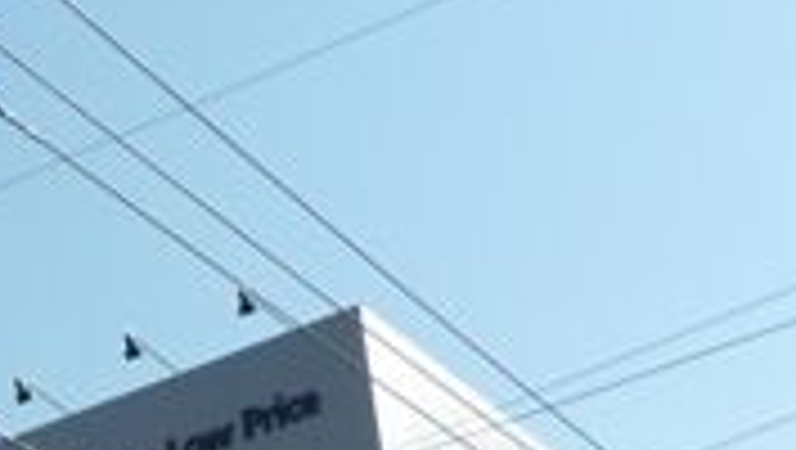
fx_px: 2599
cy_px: 603
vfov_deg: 9.7
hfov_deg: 16.9
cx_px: -63
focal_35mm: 123
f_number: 4
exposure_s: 1/800
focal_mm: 4.4
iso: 80
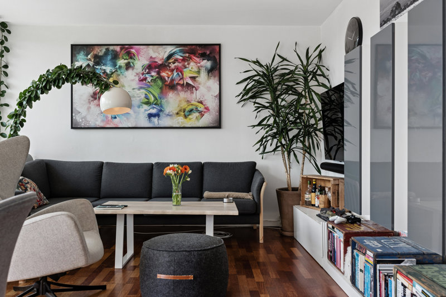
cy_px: 148
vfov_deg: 37.8
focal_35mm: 35
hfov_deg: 54.4
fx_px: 433
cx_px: 223
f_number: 8
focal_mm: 35
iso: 200
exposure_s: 1/60
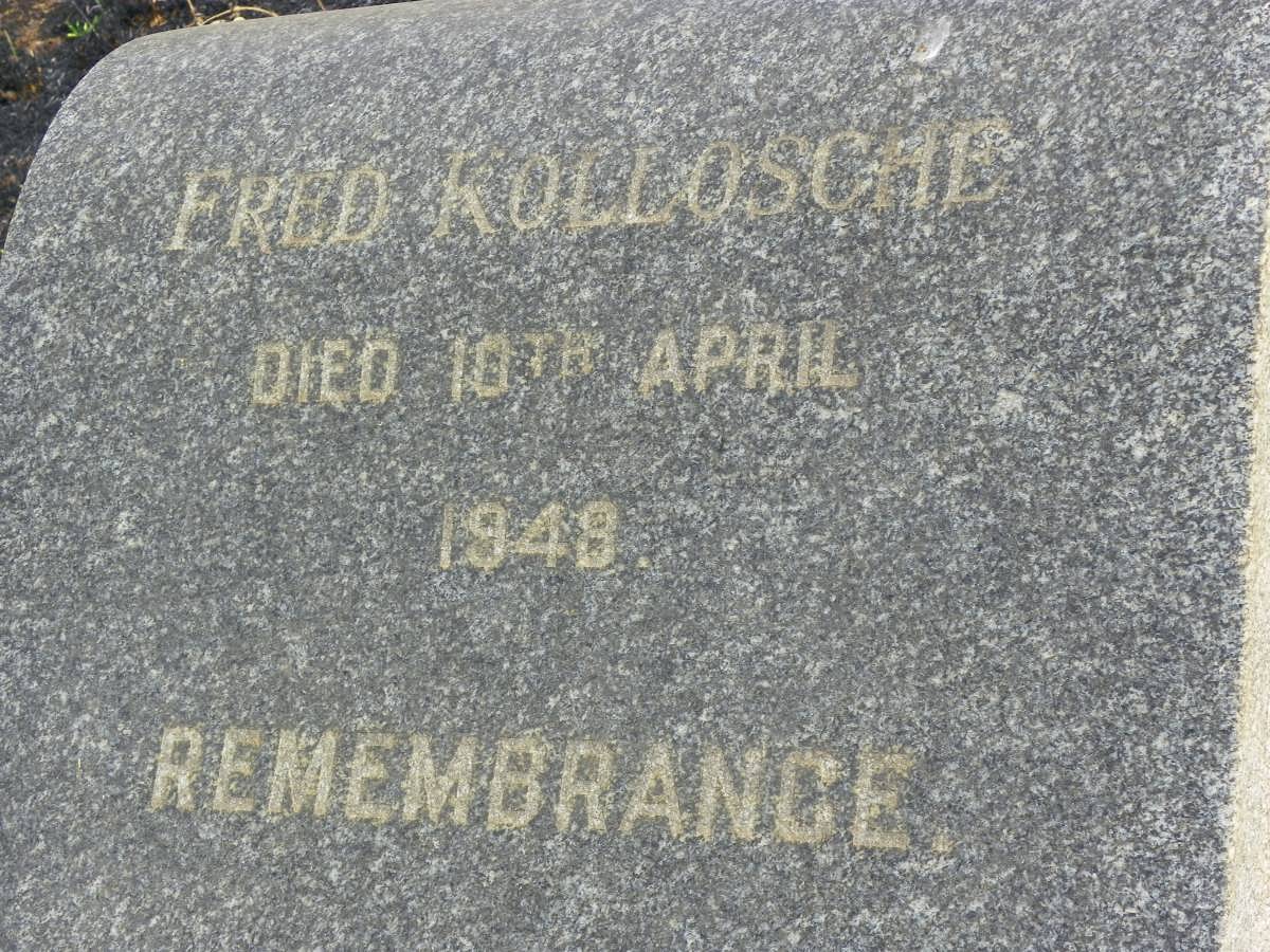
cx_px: 635
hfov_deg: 23.6
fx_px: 3045
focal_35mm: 83
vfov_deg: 17.8
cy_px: 476
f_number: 4.5
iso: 64
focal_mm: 14.7
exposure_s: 1/200
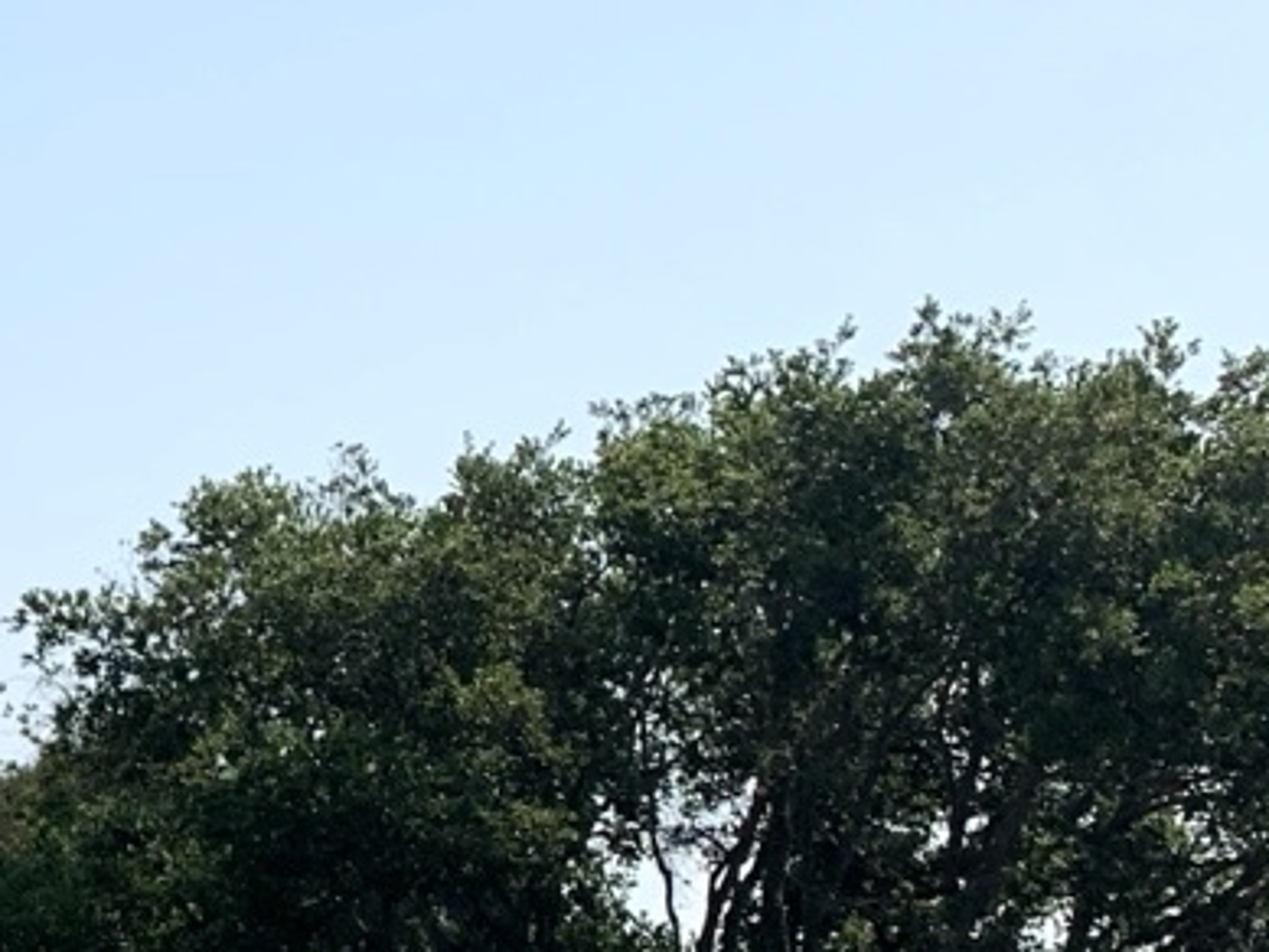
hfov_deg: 15.9
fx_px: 3924
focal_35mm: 107
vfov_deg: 13.4
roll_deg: +0.3
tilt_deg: +3.4
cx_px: -946
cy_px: 1226
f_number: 1.8
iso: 25
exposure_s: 1/3650
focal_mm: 4.25
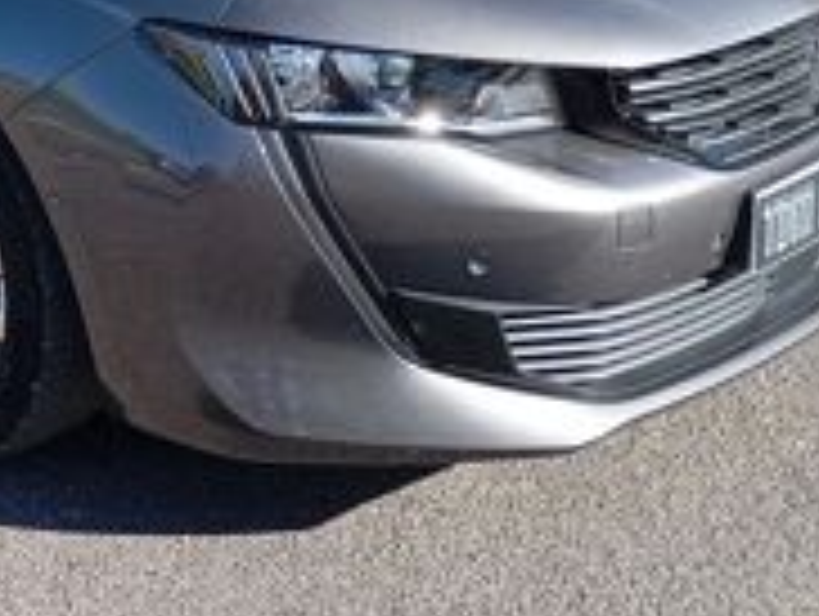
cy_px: 74
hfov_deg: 25.0
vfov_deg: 19.6
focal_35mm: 74
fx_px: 1753
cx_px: -14
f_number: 1.8
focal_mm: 4.27
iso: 101
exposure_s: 1/215
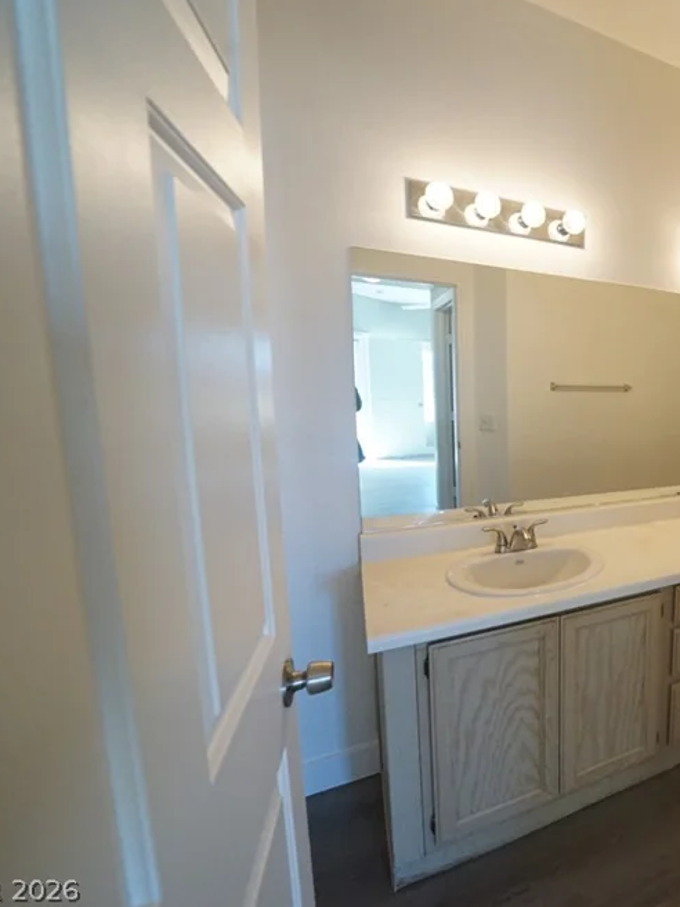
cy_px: 439
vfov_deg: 87.7
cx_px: 650
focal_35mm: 18
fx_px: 471
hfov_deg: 57.7
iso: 4000
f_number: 7.1
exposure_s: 1/125
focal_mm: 12
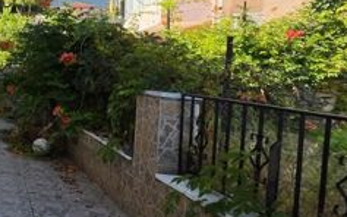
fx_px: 388
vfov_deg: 31.1
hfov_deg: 33.6
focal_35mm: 41
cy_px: 84
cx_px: -113
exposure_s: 1/619
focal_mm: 2.2
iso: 32
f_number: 1.9
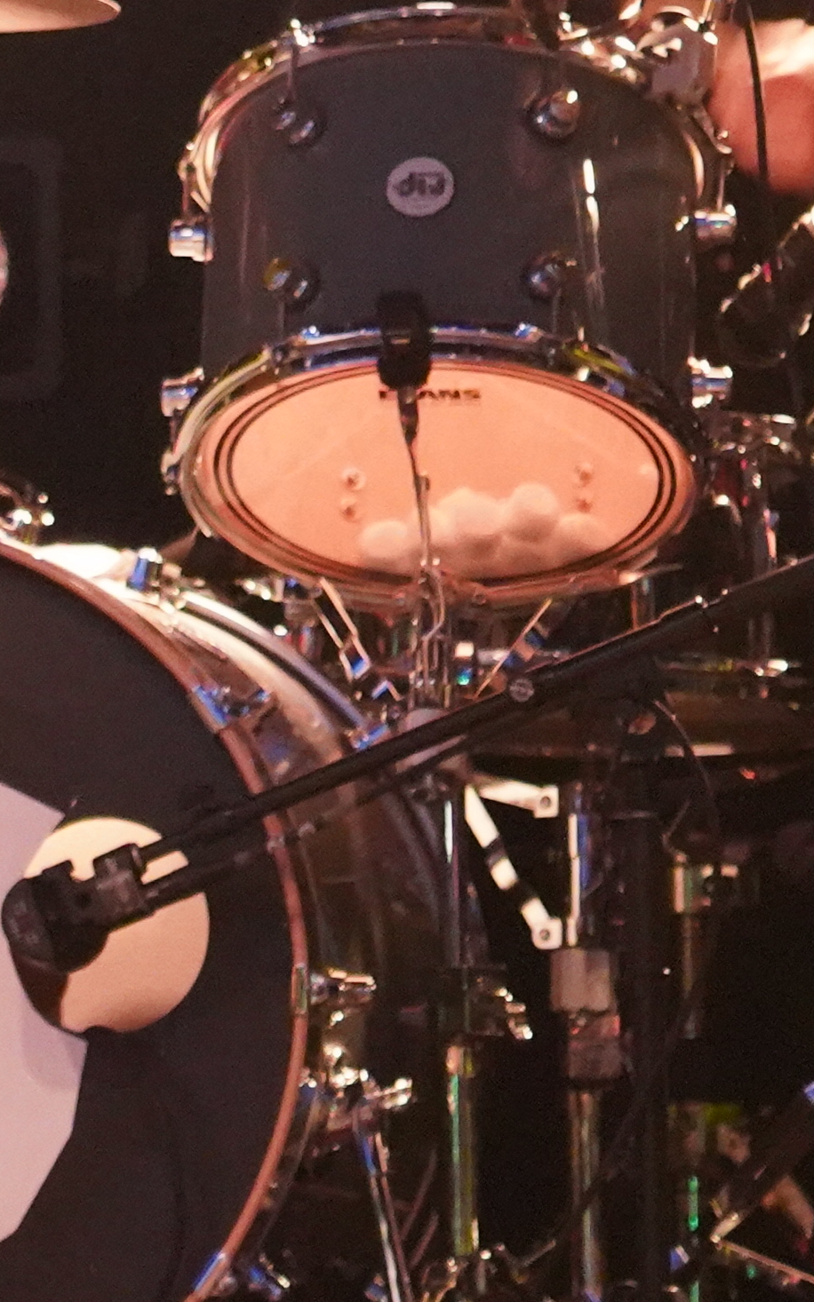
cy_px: -391
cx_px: -1168
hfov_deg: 3.0
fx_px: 15550
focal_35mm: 438
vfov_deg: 4.8
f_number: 4
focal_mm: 105
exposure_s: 1/80
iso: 12800
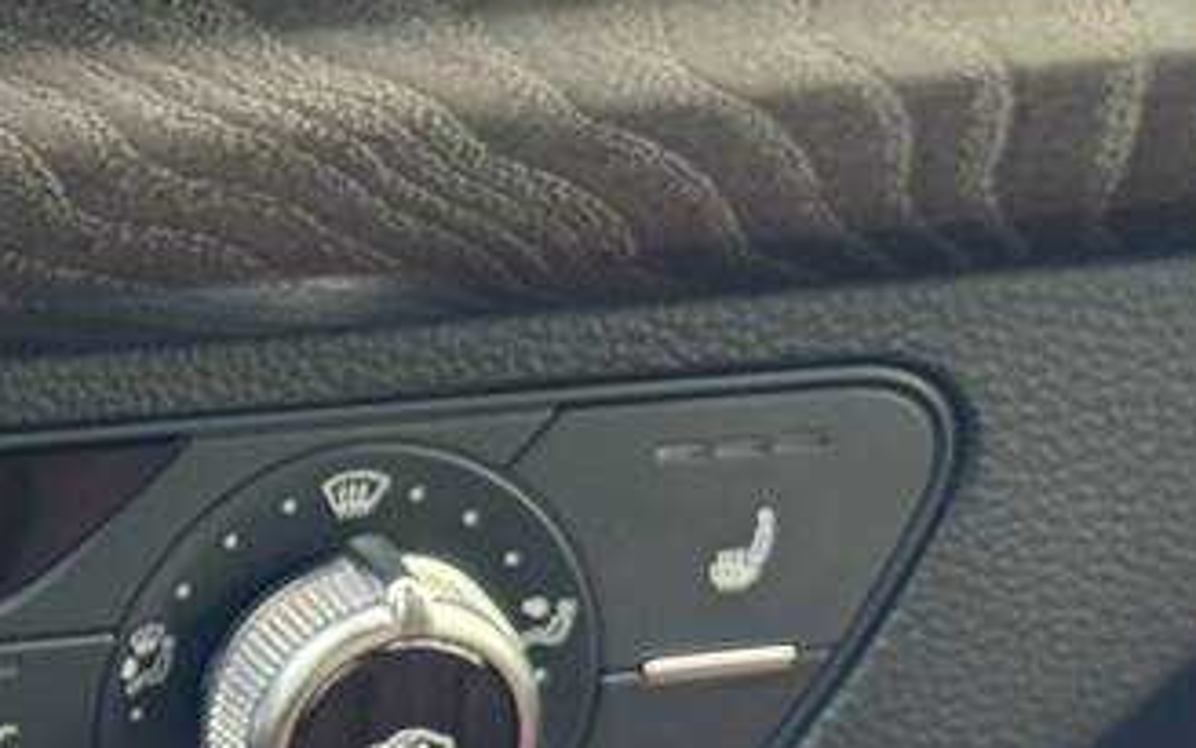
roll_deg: -2.4
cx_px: -707
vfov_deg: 7.1
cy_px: 263
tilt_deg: -30.1
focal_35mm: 186
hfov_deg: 10.8
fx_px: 6063
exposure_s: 1/60
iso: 100
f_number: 1.78
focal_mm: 6.76
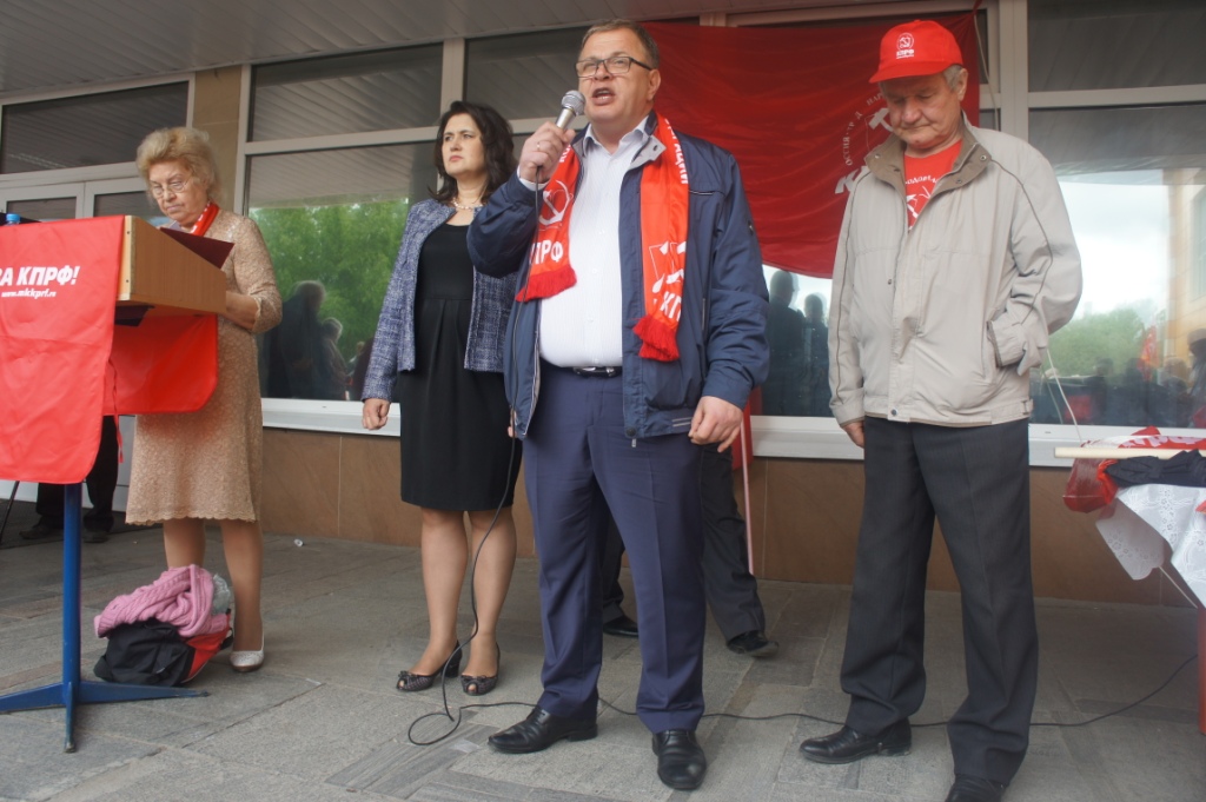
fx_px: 904
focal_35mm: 27
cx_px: 603
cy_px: 401
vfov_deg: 47.9
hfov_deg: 67.4
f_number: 4.5
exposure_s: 1/200
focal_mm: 18
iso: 200
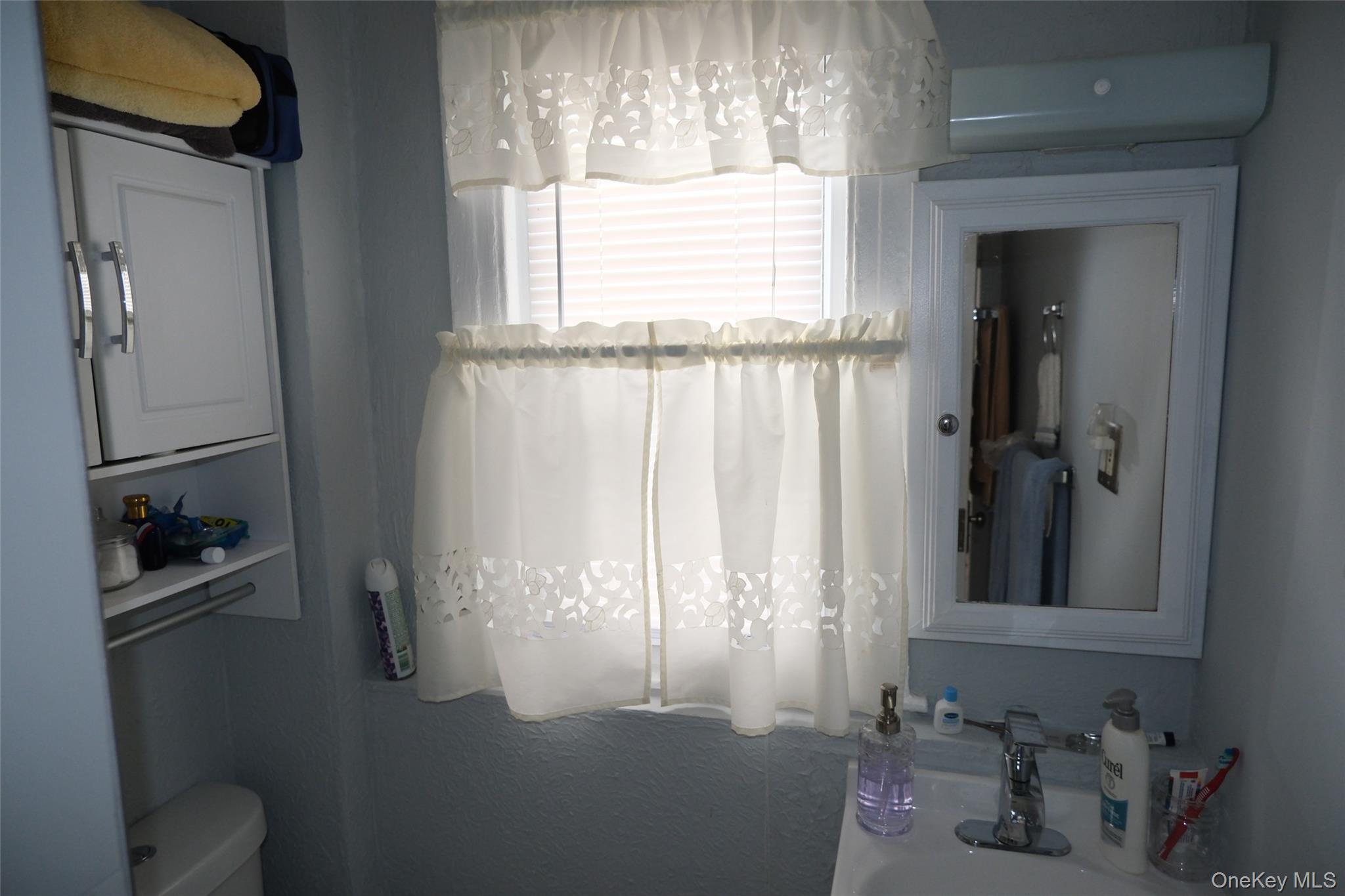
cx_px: 672
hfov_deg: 76.1
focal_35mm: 23
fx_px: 859
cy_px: 448
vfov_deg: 55.1
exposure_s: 1/125
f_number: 3.5
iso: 1000
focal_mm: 15
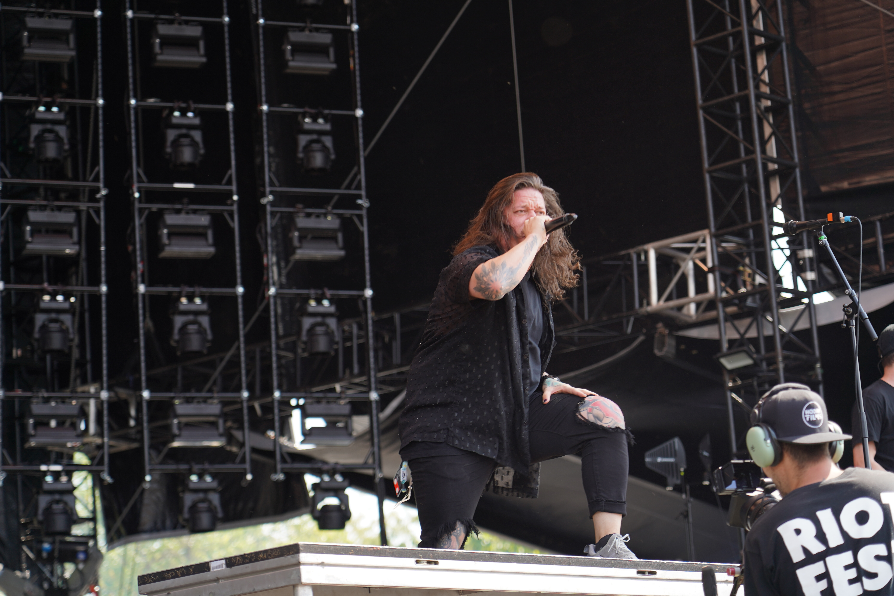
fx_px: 2607
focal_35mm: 105
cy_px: 298
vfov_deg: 13.0
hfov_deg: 19.5
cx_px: 447
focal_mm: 105
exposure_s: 1/160
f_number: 4.5
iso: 100
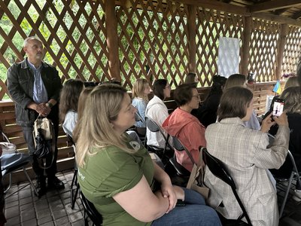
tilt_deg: -11.2
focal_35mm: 24
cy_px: 113
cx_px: 150
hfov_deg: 71.6
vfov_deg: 56.8
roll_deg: -0.5
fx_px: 209
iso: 1000
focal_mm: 6.86
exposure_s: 1/34
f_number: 1.78
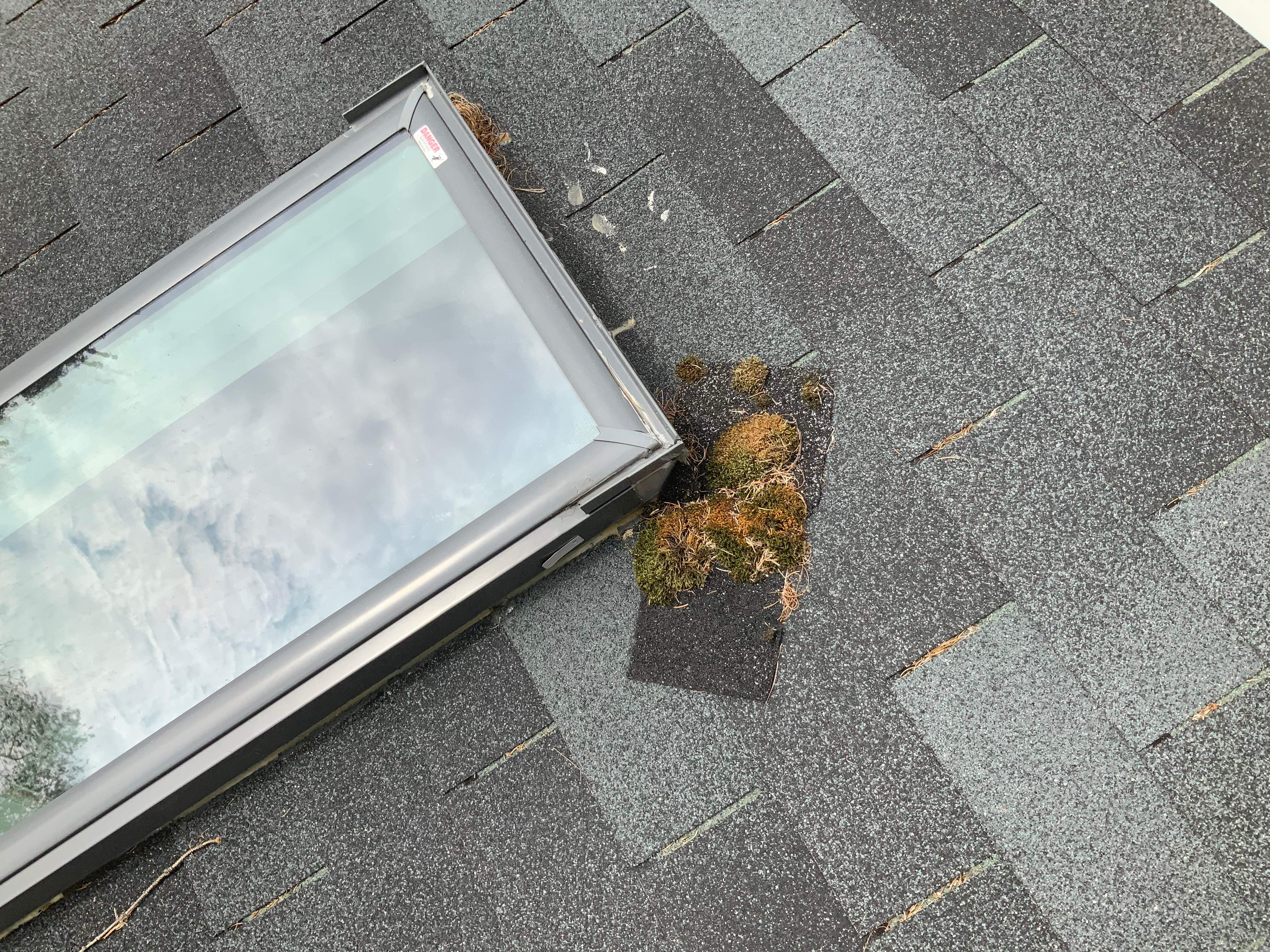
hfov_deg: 61.7
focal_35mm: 29
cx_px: 635
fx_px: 1064
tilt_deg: -57.5
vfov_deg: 48.2
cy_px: 476
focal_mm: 3
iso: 16
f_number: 1.8
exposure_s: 1/997
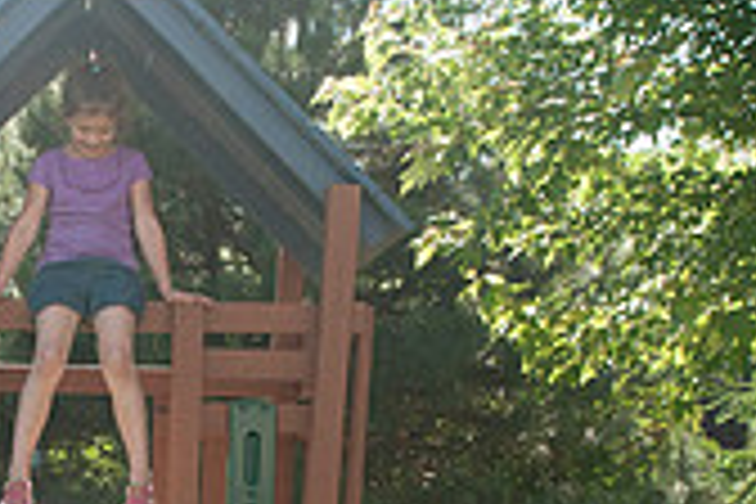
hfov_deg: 21.5
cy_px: 551
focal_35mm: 93
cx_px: 90
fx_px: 1953
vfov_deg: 14.4
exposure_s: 1/2000
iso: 400
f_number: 5
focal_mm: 18
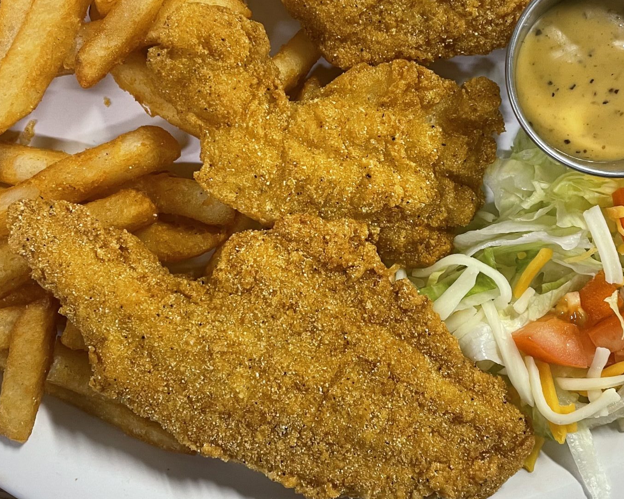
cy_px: 183
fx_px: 886
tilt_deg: -88.8
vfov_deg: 31.3
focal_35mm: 48
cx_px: 321
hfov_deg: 38.8
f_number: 1.6
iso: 125
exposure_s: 1/60
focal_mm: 4.2
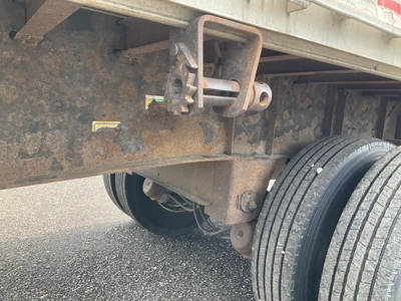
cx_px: 200
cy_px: 150
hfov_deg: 61.7
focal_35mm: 29
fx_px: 336
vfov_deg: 48.2
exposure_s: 1/172
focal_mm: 3
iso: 32
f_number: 1.8
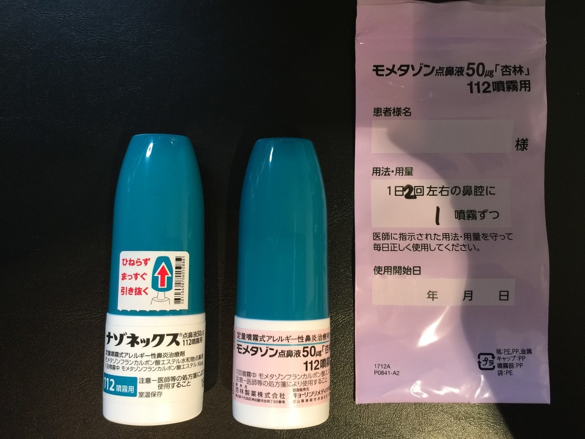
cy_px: 220
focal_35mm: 29
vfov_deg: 48.2
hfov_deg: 61.7
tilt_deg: -88.3
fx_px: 490
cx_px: 292
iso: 64
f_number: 2.2
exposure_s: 1/17
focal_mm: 4.15
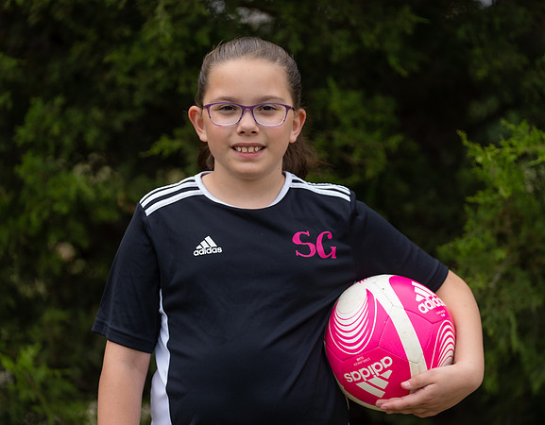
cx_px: 252
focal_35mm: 194
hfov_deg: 10.1
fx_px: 3098
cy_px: 206
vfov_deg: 7.8
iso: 64
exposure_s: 1/320
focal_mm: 168
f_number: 3.2
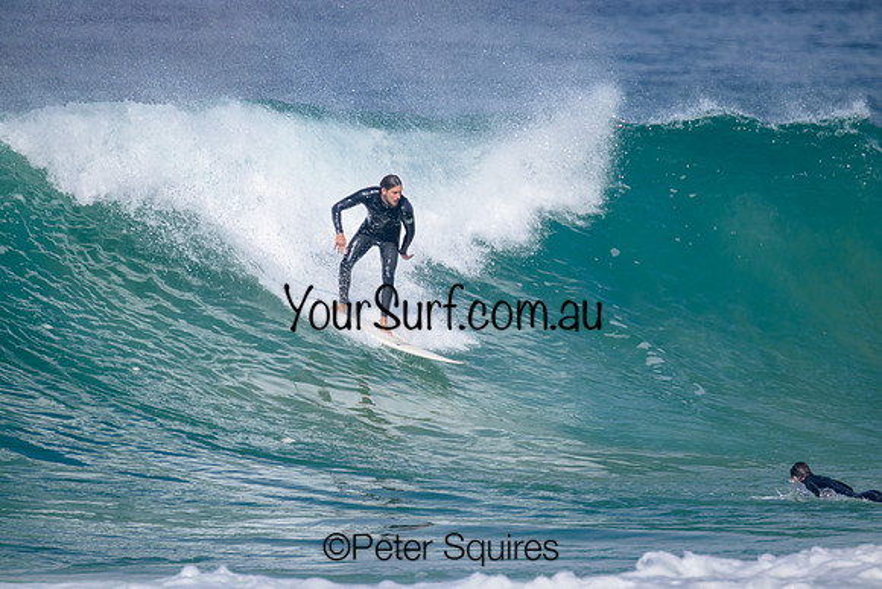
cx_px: 441
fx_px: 19604
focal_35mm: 800
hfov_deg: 2.6
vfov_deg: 1.7
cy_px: 294
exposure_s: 1/2000
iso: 640
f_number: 11
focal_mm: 800
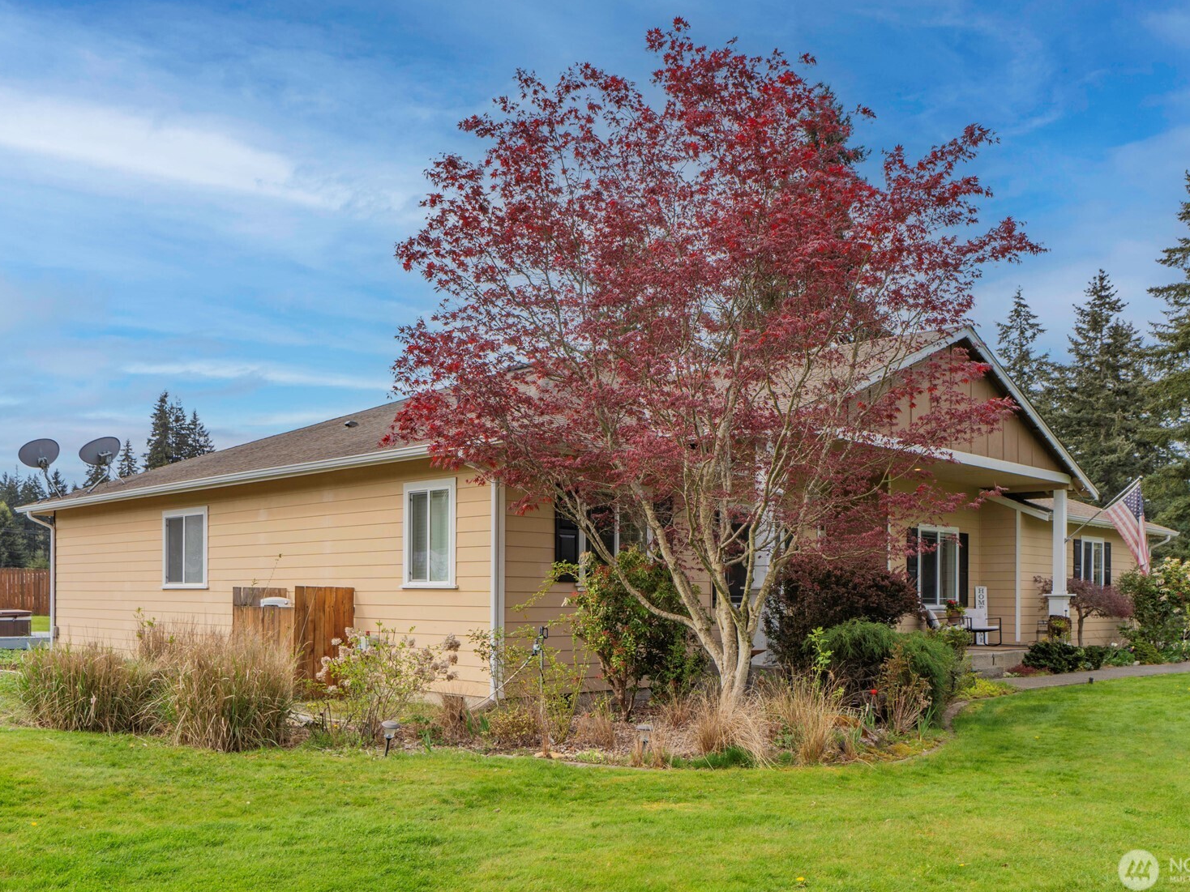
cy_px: 443
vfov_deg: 46.8
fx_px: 1031
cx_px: 628
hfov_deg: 59.9
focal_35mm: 30
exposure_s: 1/100
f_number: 8
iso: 100
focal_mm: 18
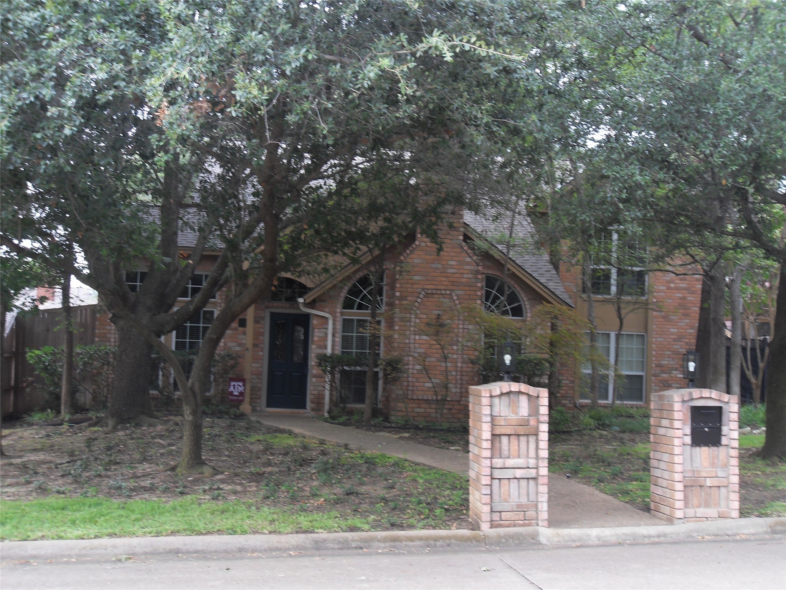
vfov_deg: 33.6
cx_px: 393
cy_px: 295
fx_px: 976
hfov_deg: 43.9
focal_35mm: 43
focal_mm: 7.9
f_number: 3.9
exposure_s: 1/45
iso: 80
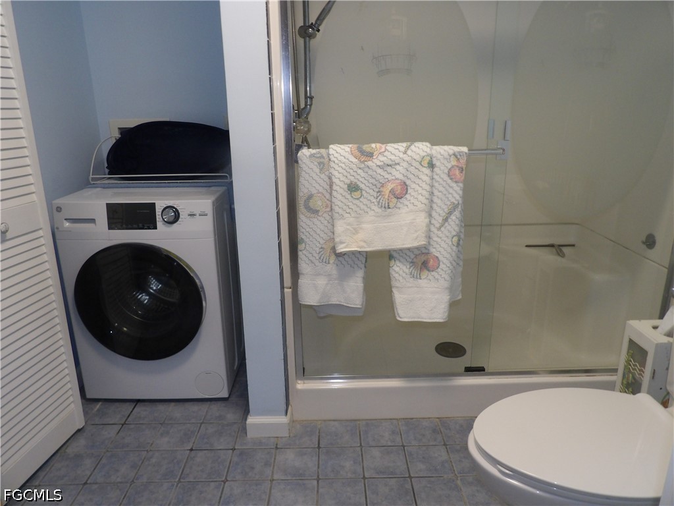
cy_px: 253
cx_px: 337
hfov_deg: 71.6
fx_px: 467
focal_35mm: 24
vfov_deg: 56.8
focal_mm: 4.3
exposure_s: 1/33
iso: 200
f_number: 3.2
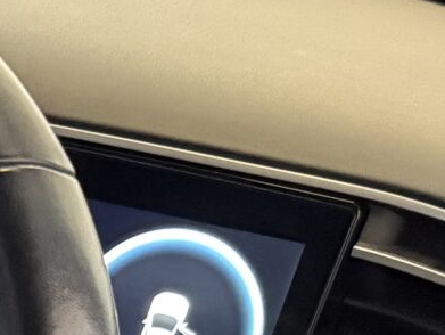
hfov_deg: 10.2
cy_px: 934
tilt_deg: -34.6
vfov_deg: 8.3
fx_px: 2020
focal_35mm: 157
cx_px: -767
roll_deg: +1.2
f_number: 1.78
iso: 1000
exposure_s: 1/33
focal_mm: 6.76
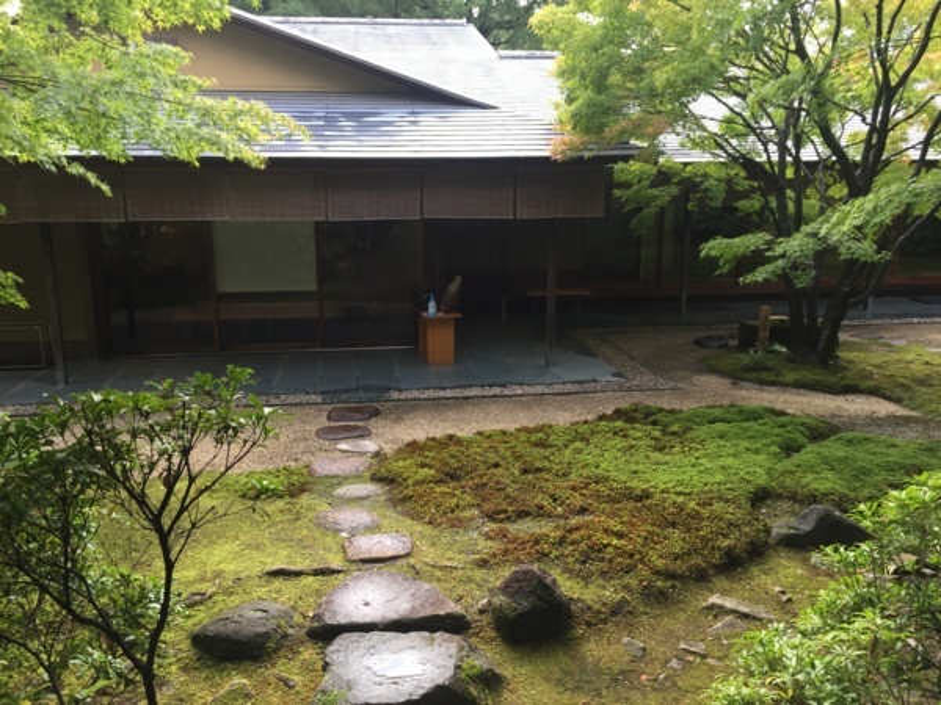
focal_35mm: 29
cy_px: 352
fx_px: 788
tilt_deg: -12.3
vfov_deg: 48.2
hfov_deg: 61.7
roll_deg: +0.2
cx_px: 470
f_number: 2.2
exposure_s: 1/120
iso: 32
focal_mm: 4.15
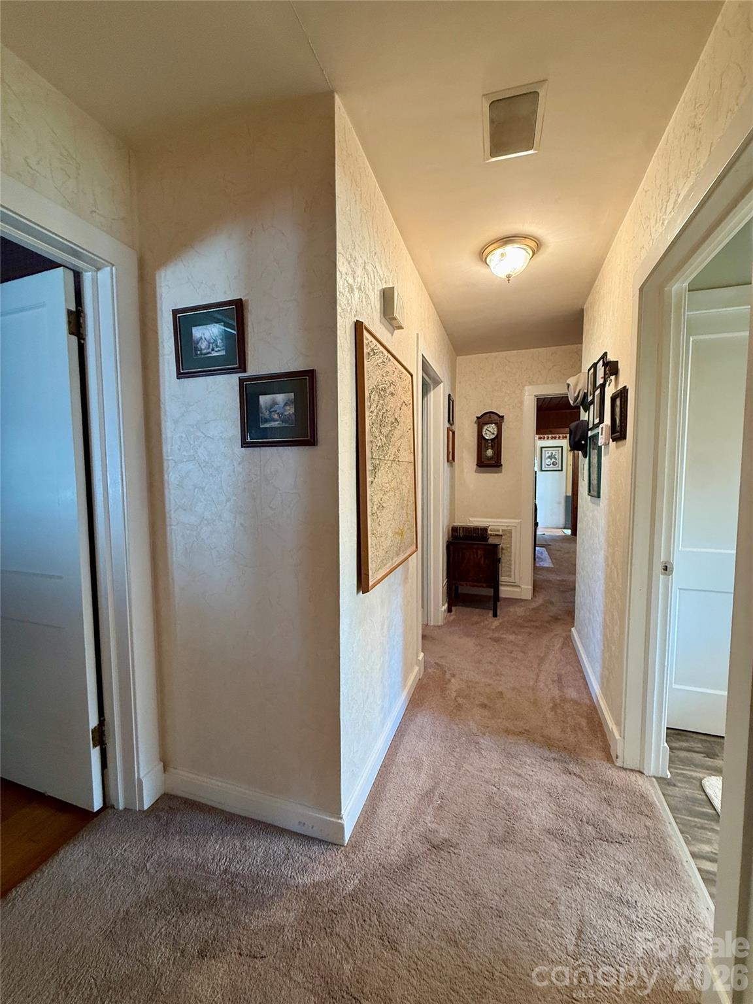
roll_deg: +0.0
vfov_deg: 102.1
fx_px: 406
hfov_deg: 85.7
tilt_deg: -3.8
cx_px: 376
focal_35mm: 14
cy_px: 502
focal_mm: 2.22
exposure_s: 1/60
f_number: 2.2
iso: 200
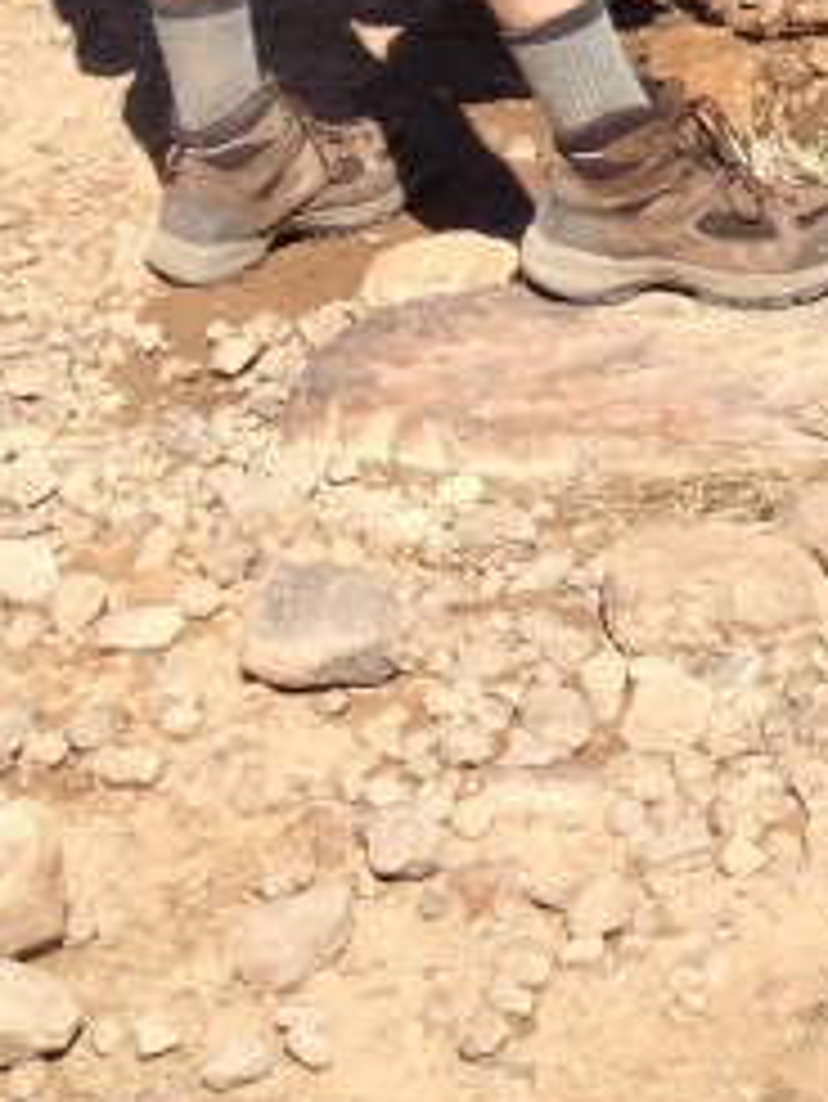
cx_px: 783
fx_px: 3888
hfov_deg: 12.1
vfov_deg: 15.1
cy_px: -484
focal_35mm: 122
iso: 50
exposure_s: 1/1842
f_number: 2.4
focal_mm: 4.28
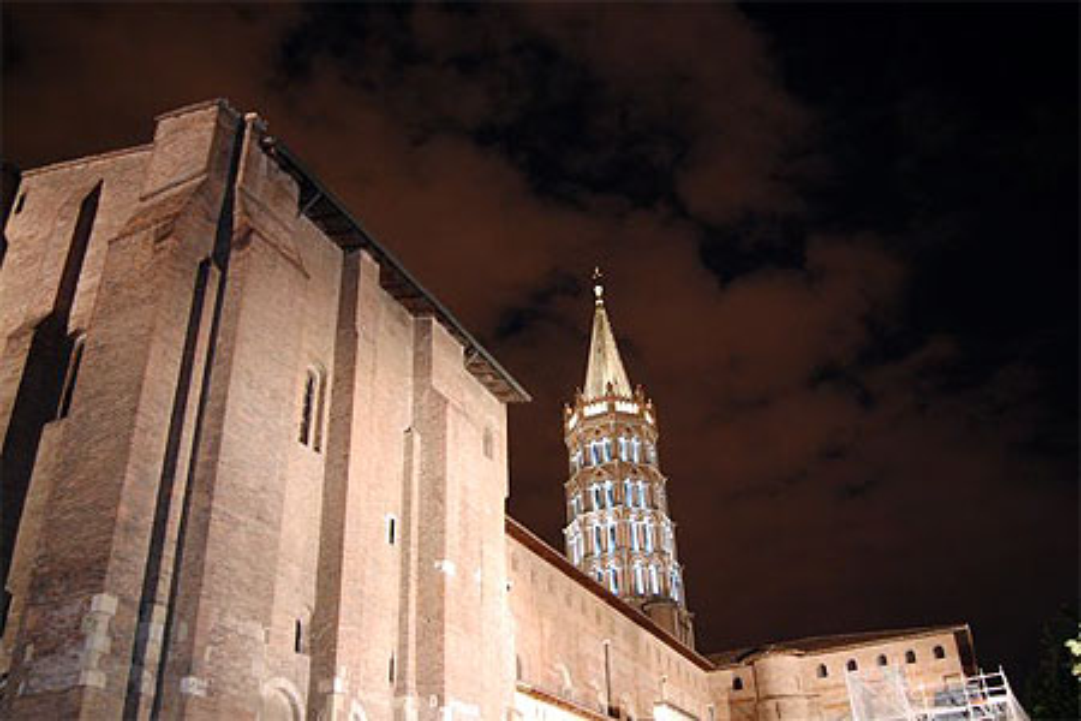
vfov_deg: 43.6
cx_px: 540
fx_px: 901
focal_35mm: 30
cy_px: 360
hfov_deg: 61.9
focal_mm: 20
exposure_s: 1
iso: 640
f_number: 3.8
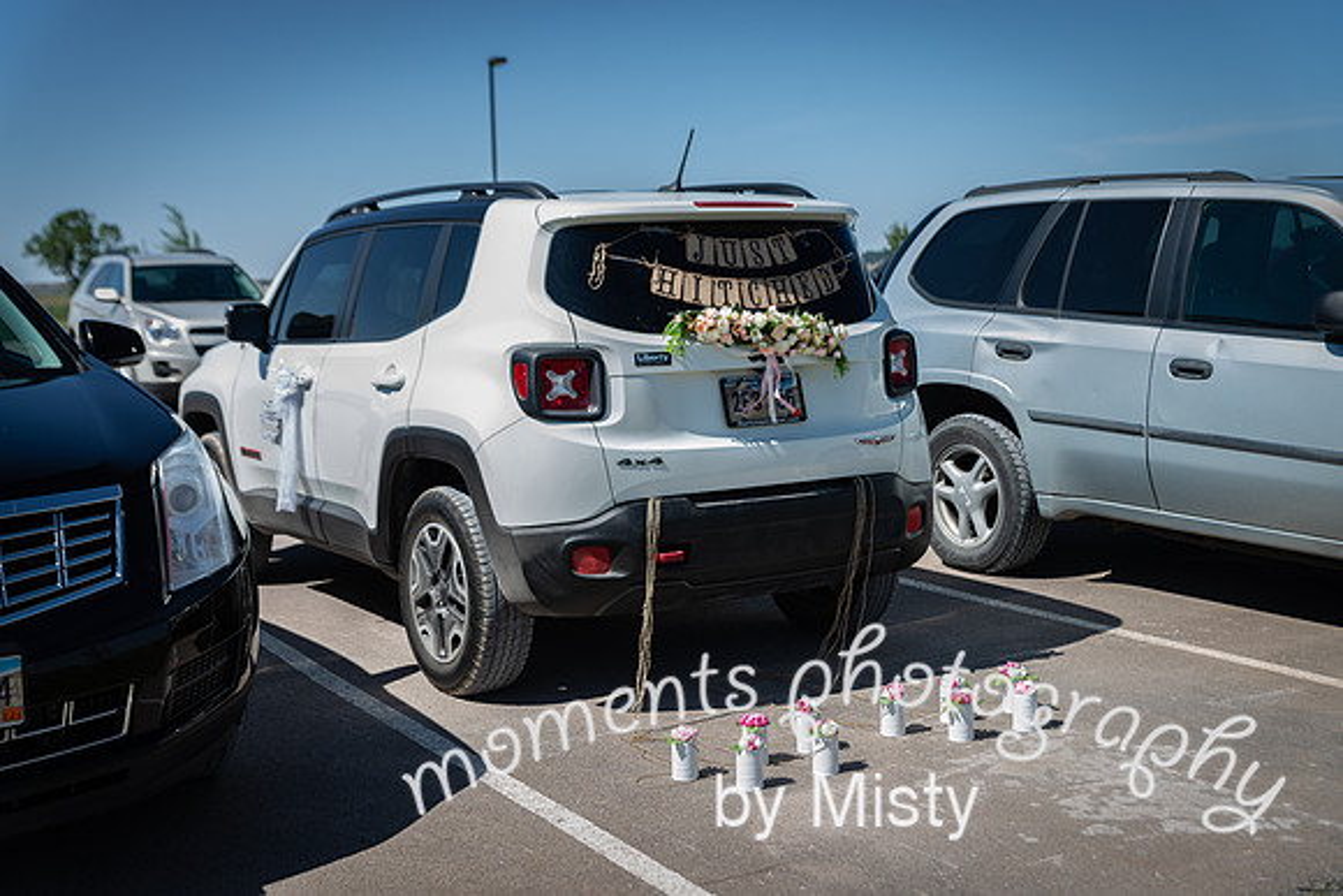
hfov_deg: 43.6
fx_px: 1679
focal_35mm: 45
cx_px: 672
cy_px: 448
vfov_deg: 29.9
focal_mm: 45
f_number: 3.2
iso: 64
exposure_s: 1/640
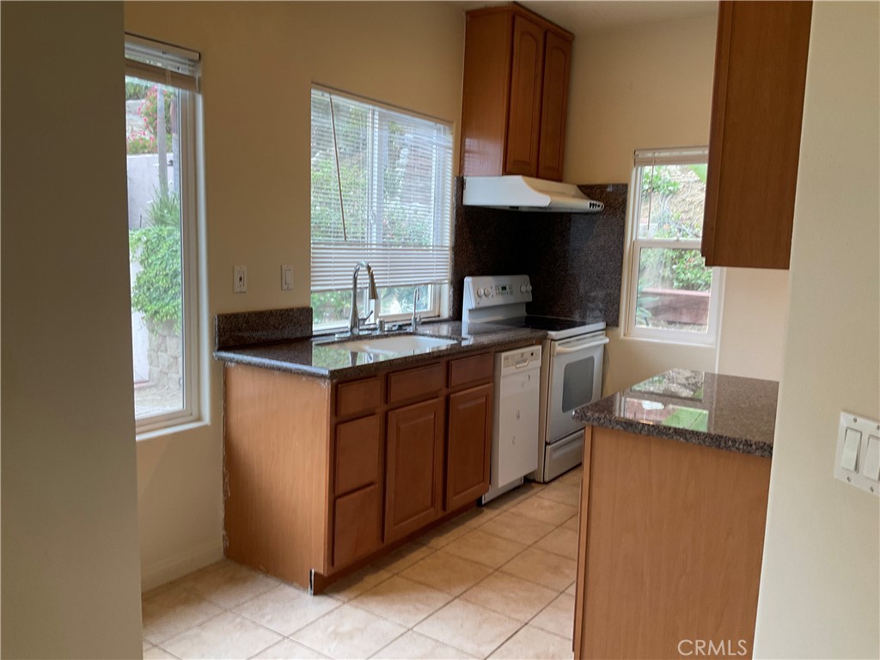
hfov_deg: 61.7
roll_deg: -1.2
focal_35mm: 29
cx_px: 440
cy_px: 330
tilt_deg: -5.1
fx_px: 737
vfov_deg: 48.2
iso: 40
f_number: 1.8
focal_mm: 3
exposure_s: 1/60
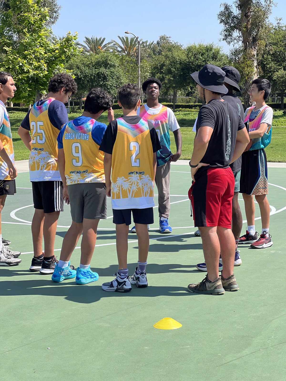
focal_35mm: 77
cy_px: 190
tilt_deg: -4.9
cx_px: 143
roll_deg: +0.0
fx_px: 848
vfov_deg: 25.3
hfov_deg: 19.1
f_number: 2.8
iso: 32
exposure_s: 1/368
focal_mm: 9
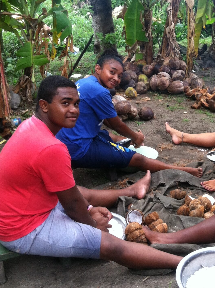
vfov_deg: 30.8
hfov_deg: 22.7
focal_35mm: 63
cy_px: 153
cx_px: 188
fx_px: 523
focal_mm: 3.85
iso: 100
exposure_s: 1/120
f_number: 2.8
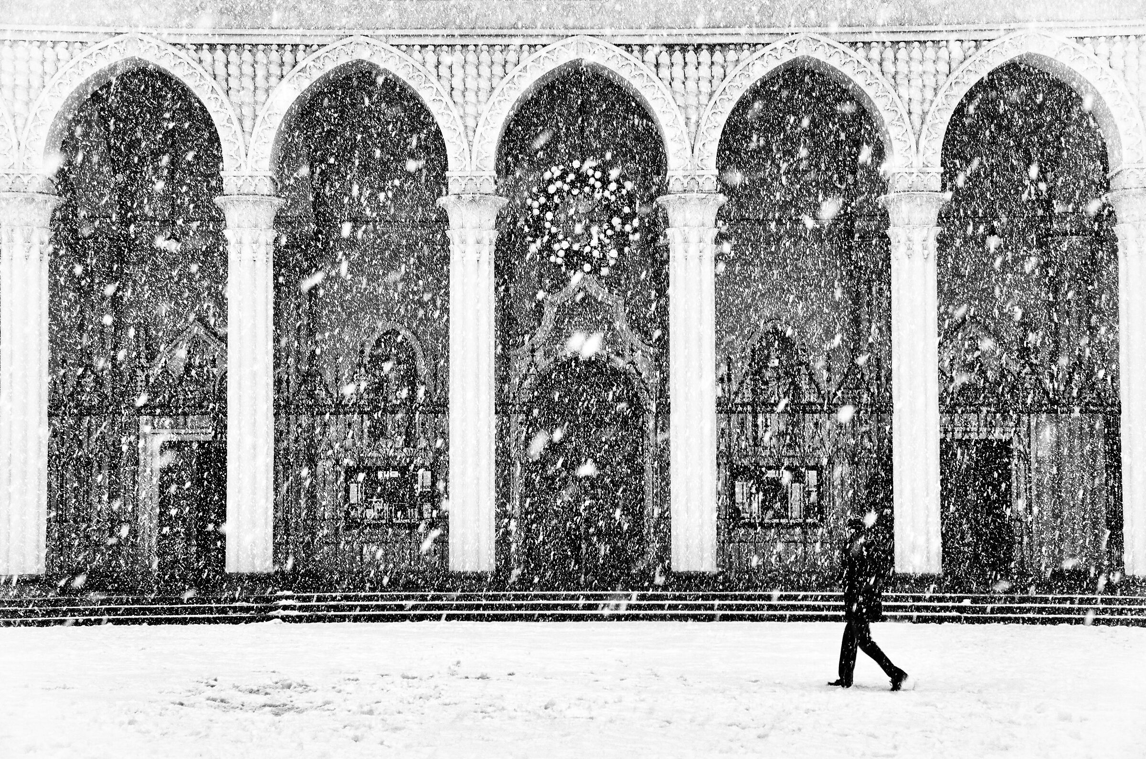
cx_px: 573
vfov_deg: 25.0
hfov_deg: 36.9
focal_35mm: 54
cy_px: 380
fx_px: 1716
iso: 100
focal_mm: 36
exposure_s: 1/80
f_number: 4.5
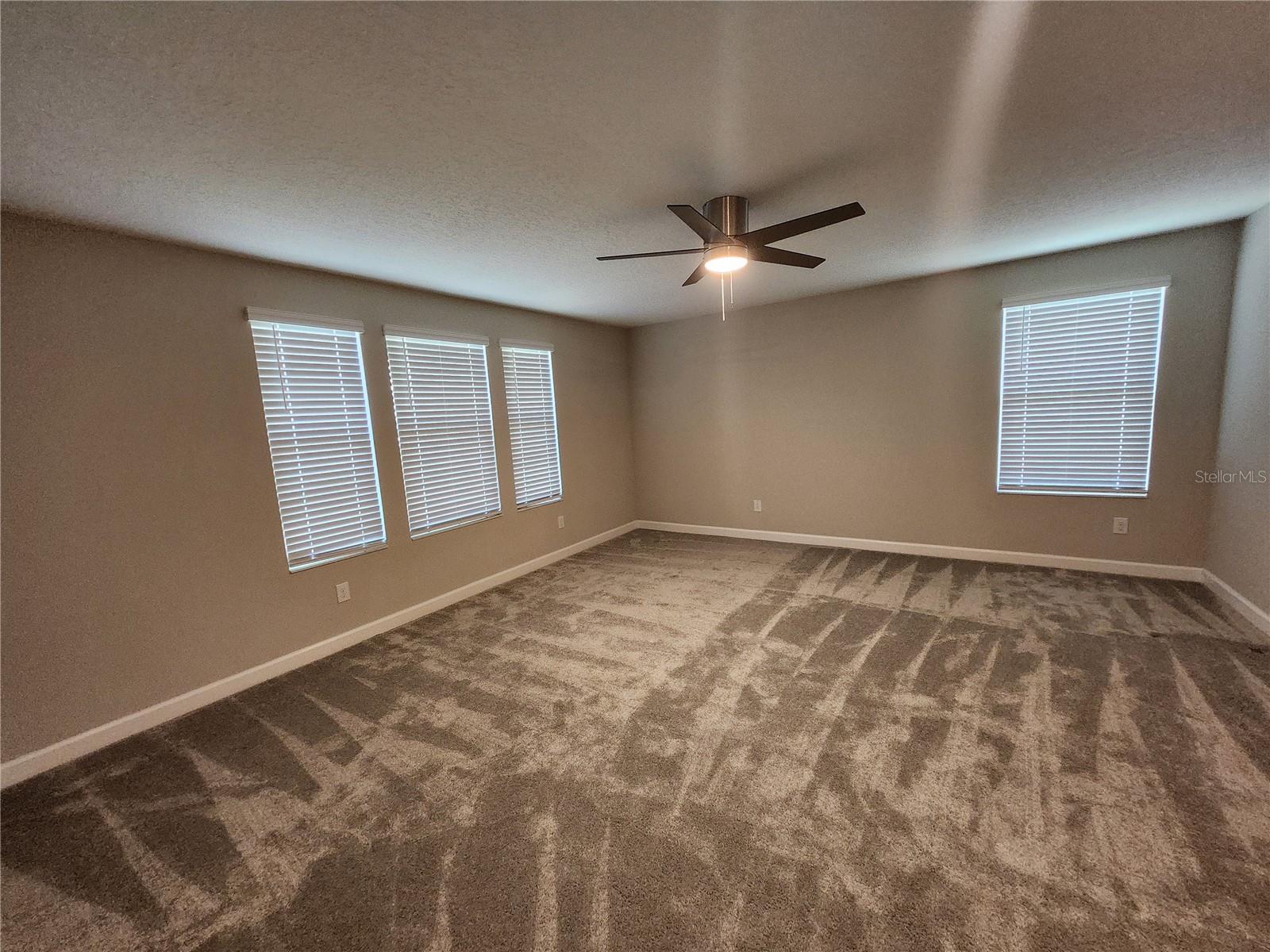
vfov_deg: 89.9
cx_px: 635
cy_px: 476
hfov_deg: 106.2
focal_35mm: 13
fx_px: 477
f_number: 2.2
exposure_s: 1/60
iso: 400
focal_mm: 1.74
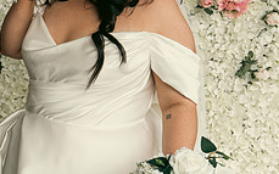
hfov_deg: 30.6
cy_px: 43
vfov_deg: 20.8
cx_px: 0
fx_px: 471
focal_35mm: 62
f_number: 3.5
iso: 250
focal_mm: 24
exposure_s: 1/160
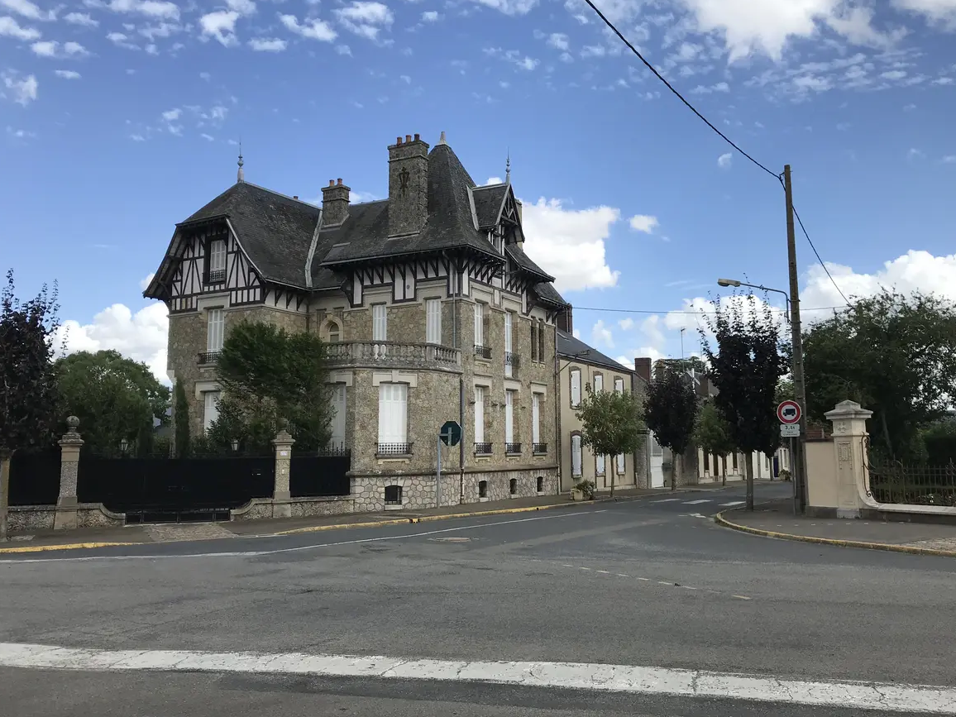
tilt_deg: +9.7
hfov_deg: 58.3
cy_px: 333
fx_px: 856
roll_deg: +0.9
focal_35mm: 31
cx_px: 522
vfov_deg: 45.4
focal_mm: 3.99
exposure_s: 1/2179
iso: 20
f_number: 1.8
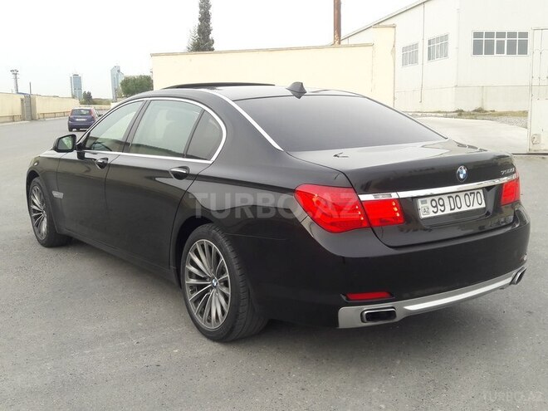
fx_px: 443
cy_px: 206
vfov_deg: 49.7
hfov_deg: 63.4
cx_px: 274
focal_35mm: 28
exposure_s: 1/177
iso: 40
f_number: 1.9
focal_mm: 3.7
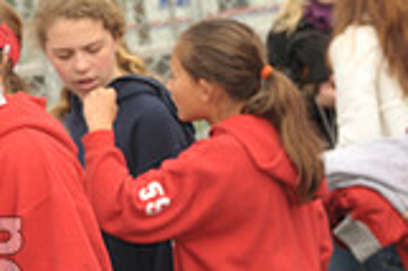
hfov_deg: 7.9
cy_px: 279
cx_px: -296
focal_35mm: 252
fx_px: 2853
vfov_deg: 5.4
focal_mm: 70
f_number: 8
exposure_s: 1/250
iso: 400
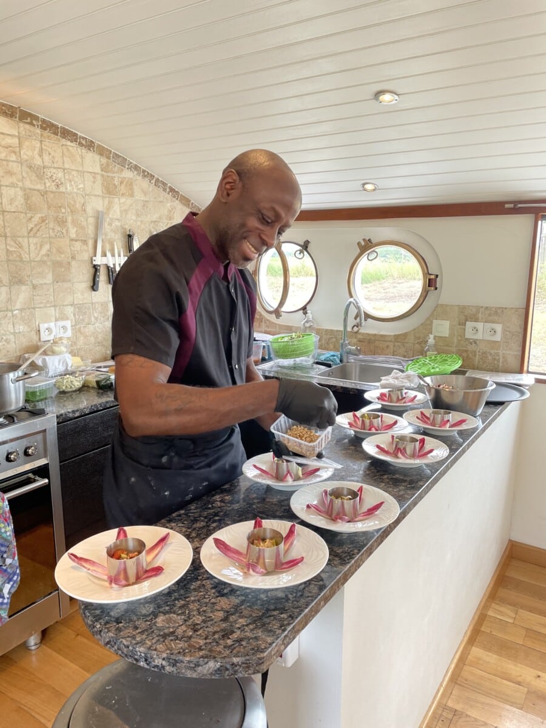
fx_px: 547
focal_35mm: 26
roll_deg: +0.8
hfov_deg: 53.1
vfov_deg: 67.3
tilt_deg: -9.4
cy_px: 364
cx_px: 273
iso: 50
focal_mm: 4.2
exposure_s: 1/102
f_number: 1.6
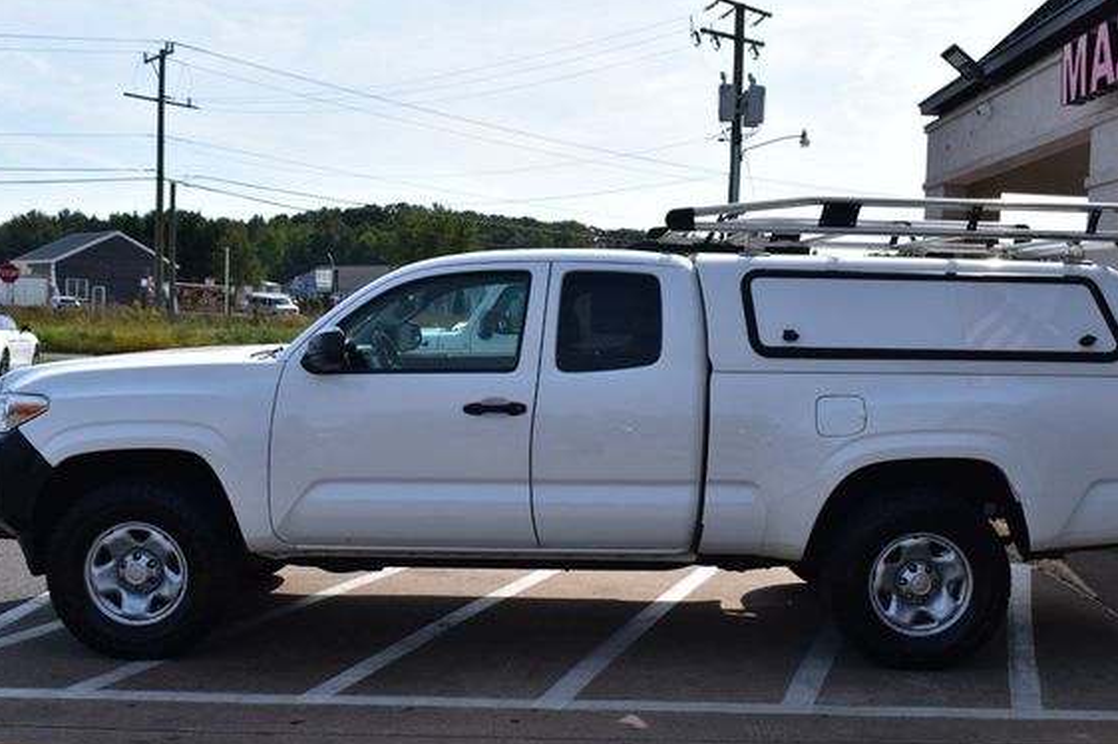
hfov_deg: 47.4
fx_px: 1272
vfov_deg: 32.6
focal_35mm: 41
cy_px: 412
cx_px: 593
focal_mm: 24
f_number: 11
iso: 320
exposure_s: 1/500
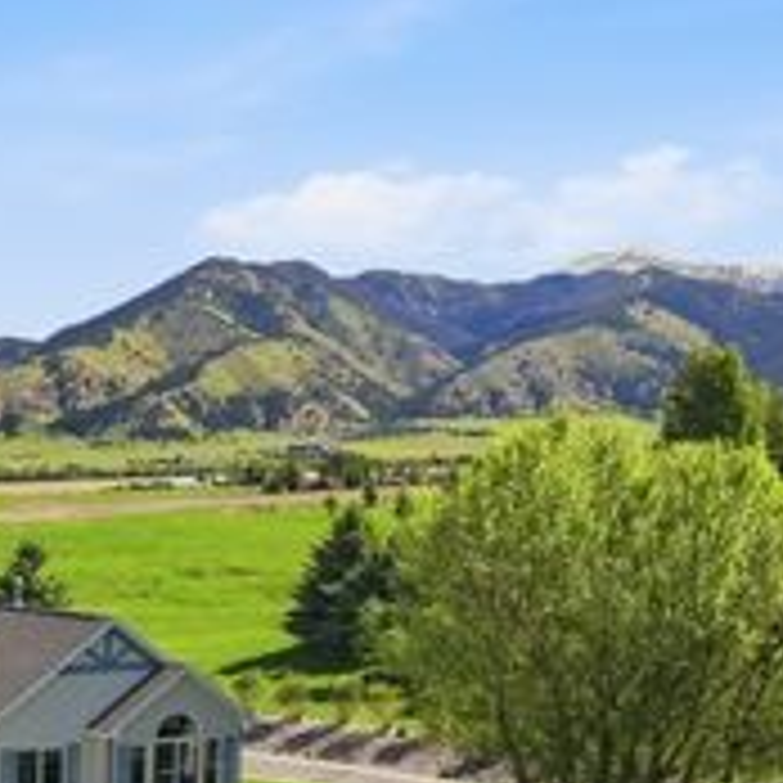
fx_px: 1561
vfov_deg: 26.8
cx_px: -130
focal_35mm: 61
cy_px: 763
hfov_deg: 25.6
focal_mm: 8.7
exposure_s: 1/200
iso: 320
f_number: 1.8
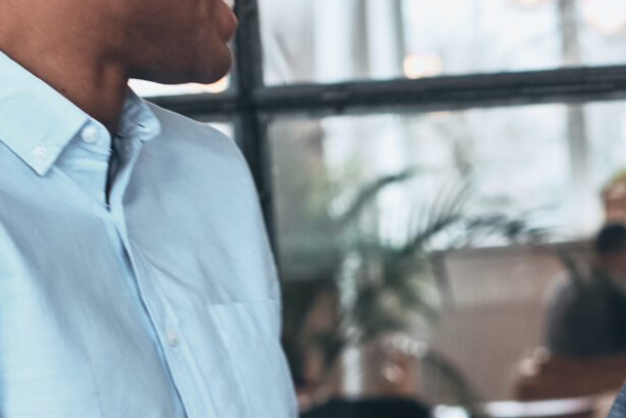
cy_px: 423
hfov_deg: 9.5
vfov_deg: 6.5
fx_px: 3652
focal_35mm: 210
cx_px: 934
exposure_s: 1/125
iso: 640
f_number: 2.8
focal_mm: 50
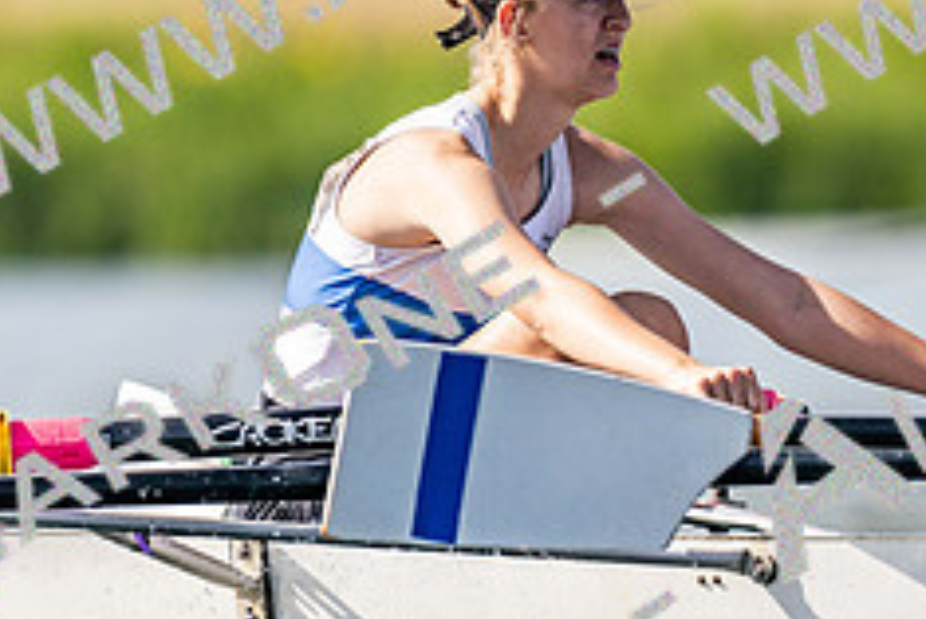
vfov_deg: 0.9
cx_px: 422
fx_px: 38168
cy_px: 211
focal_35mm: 1483
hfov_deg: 1.4
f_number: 5.6
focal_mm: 600
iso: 280
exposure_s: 1/2500
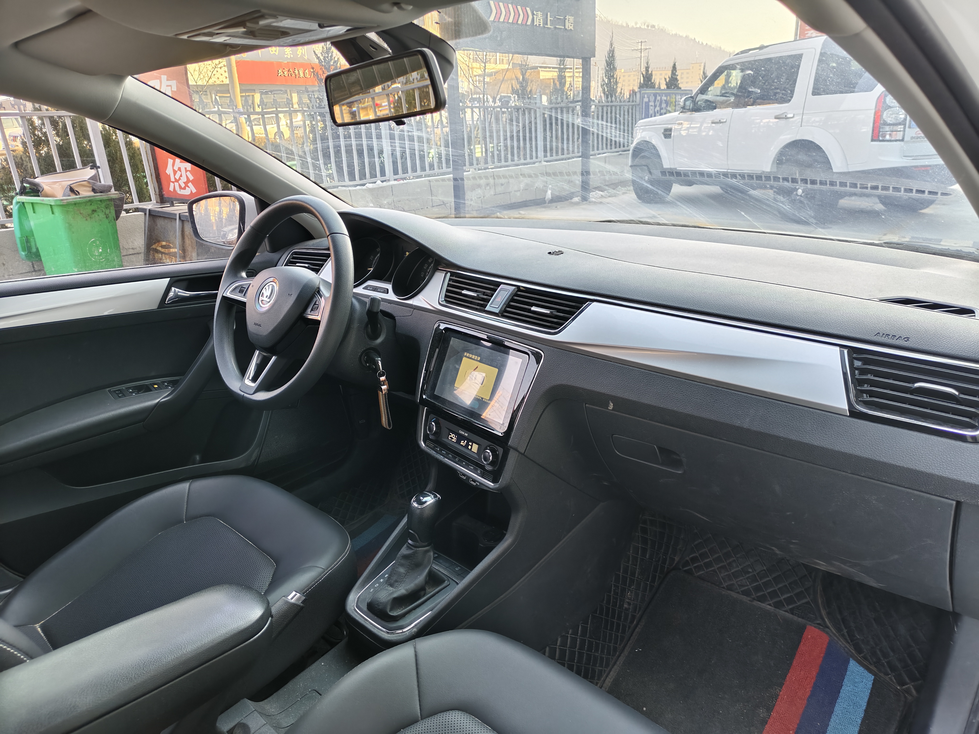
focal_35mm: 23
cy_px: 367
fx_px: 650
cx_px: 490
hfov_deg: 73.9
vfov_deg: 58.9
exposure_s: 1/100
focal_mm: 5.56
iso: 626
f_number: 1.88
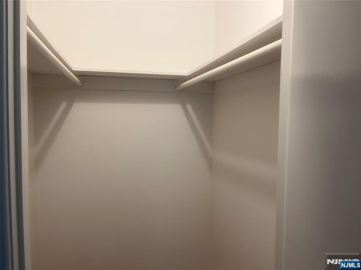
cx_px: 180
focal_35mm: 26
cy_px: 135
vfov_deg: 53.1
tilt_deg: -4.1
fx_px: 271
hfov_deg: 67.3
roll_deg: -0.3
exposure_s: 1/60
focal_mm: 5.1
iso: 80
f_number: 1.6
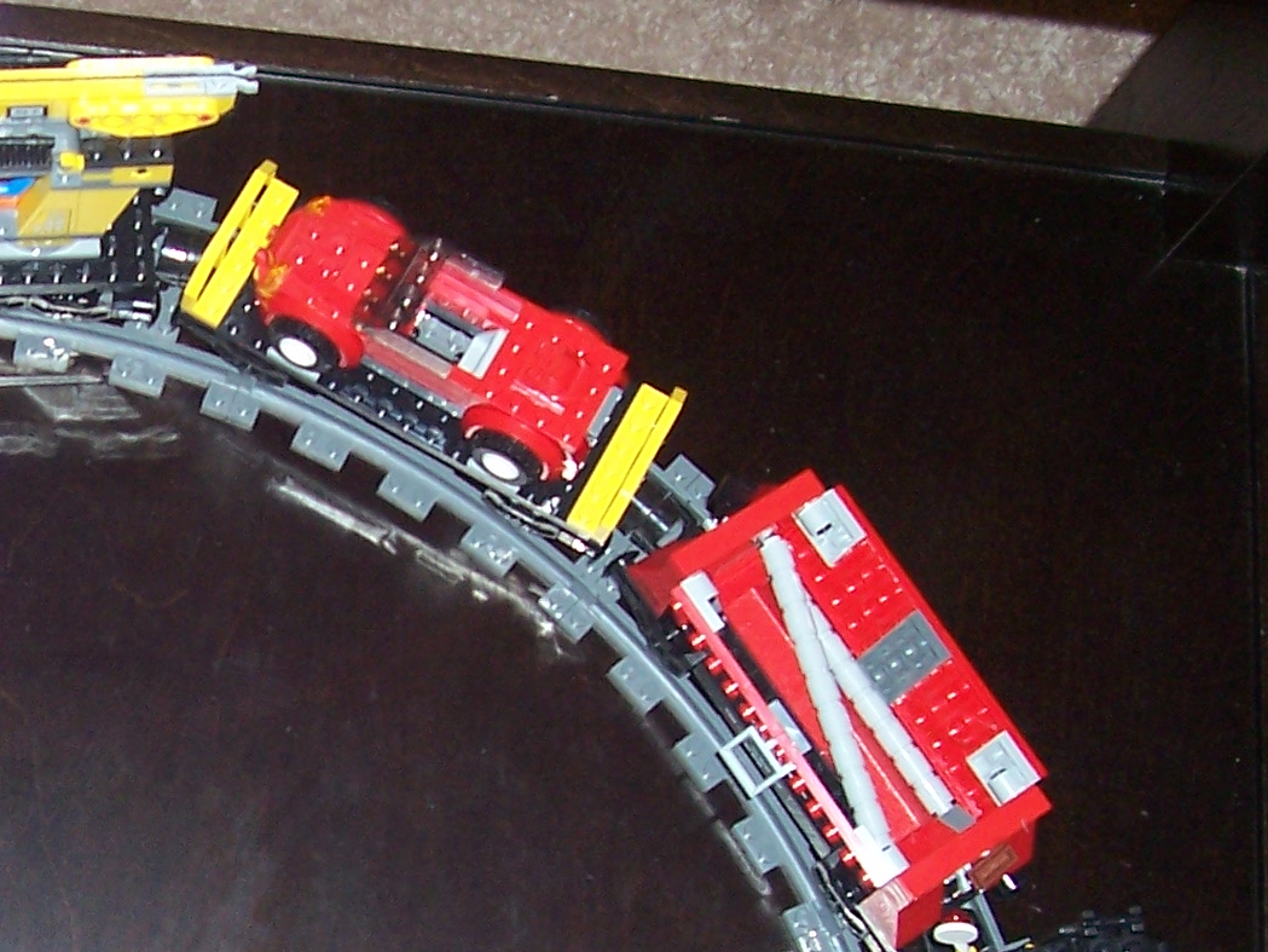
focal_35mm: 83
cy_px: 801
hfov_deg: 22.4
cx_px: -86
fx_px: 3041
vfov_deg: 17.6
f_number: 2.7
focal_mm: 5.6
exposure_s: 1/60
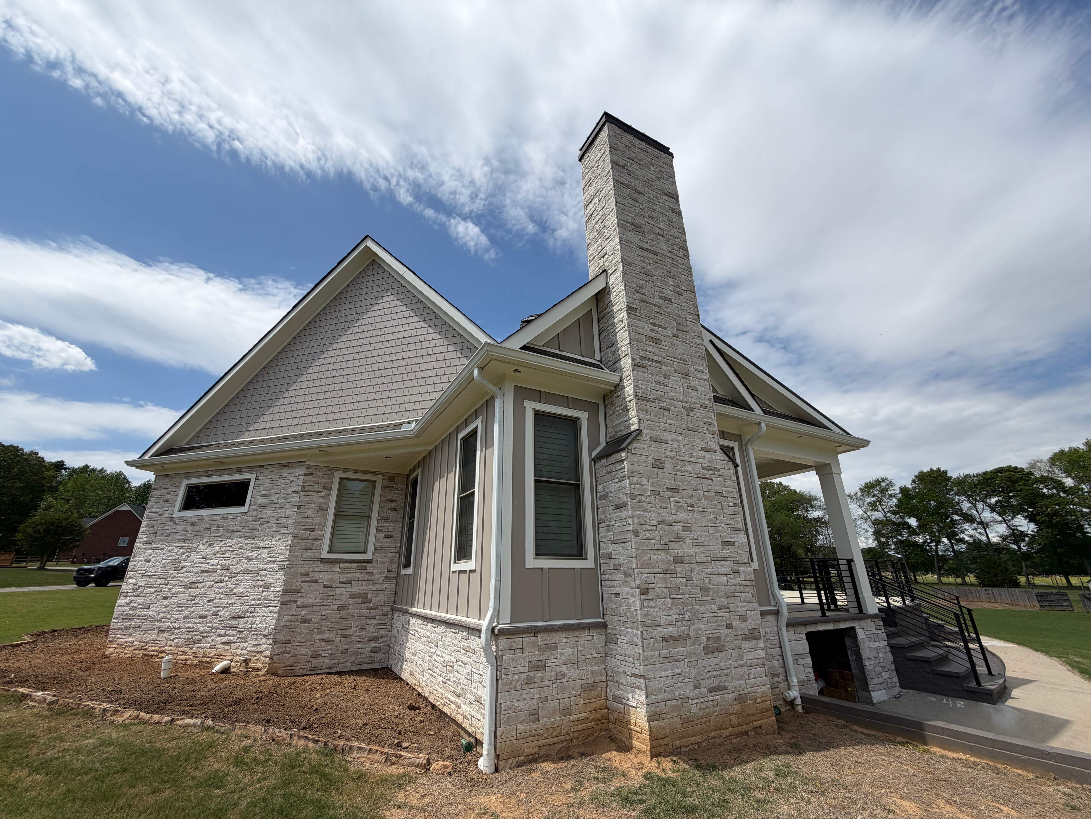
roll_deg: +2.2
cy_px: 410
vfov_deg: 85.7
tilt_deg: +22.5
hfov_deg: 102.1
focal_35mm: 14
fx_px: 441
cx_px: 546
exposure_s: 1/1613
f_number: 2.2
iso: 20
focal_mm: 2.22
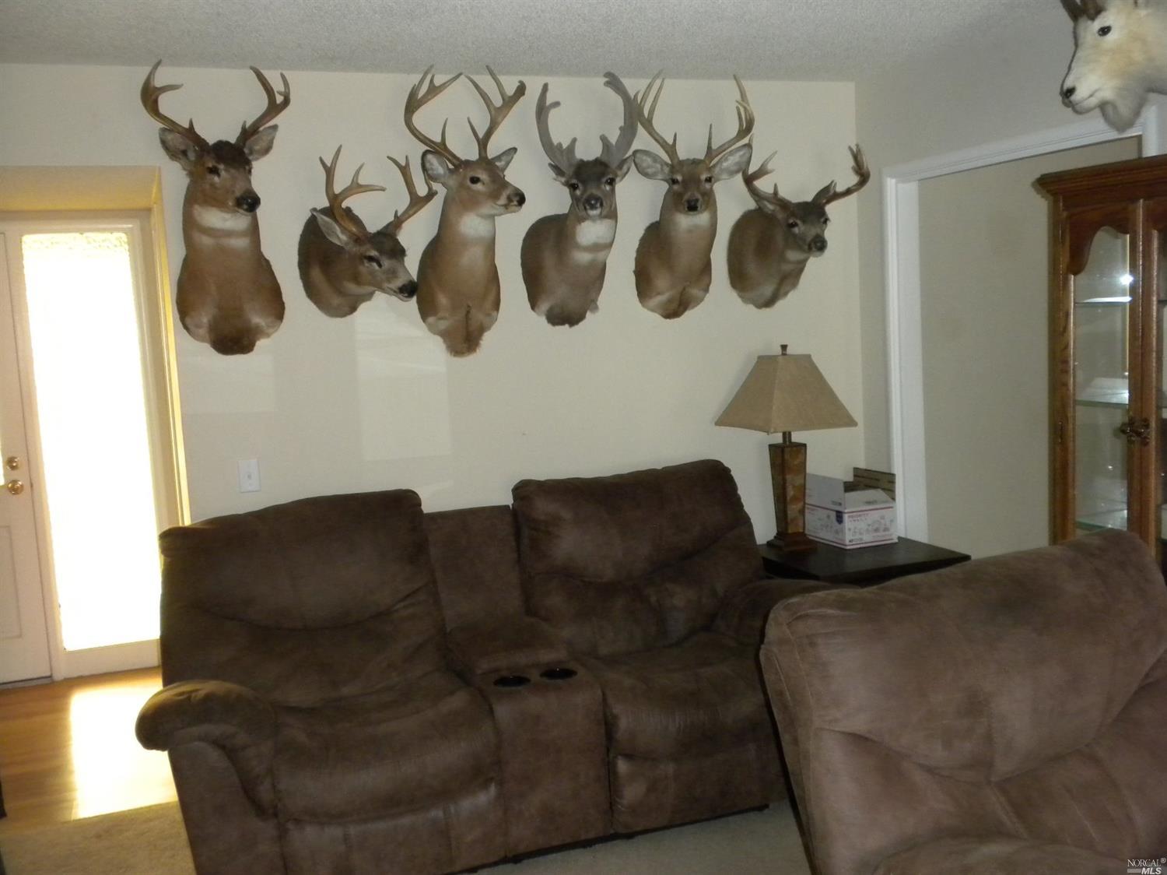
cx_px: 584
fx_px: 1247
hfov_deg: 50.2
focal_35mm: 37
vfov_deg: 38.6
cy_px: 438
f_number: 3.5
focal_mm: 6.6
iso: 400
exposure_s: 1/30
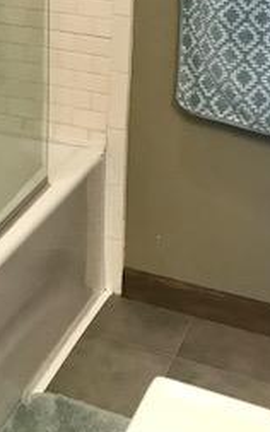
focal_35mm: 75
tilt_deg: -9.2
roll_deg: -1.6
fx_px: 884
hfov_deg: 17.2
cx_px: 46
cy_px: -67
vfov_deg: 25.1
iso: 40
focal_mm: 3.99
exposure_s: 1/24
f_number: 1.8
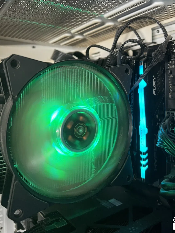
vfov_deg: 58.0
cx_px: 103
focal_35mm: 31
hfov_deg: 45.3
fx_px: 209
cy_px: 96
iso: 400
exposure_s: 1/45
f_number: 1.5
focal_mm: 5.7
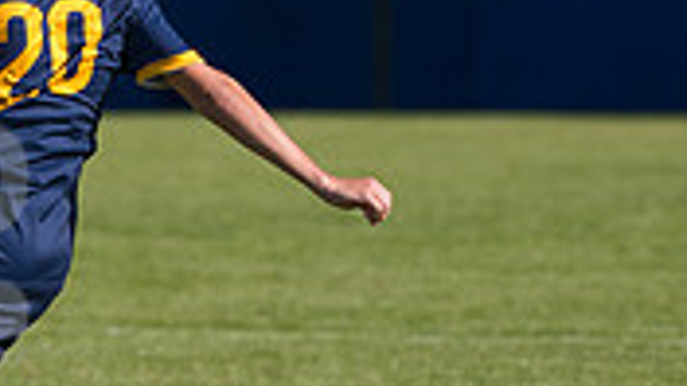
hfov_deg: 2.7
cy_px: 232
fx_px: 14446
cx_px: -90
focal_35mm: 793
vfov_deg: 1.5
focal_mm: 230
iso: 320
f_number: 5.6
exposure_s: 1/2000
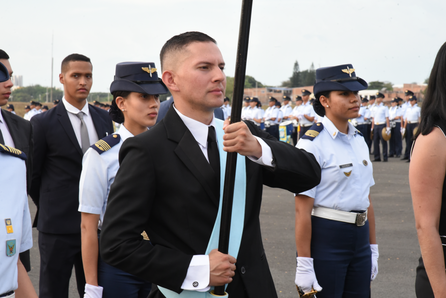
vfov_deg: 11.4
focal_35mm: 120
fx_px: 1487
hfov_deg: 17.1
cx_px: 223
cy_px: 149
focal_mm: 120
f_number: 20
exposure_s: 1/200
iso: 2500
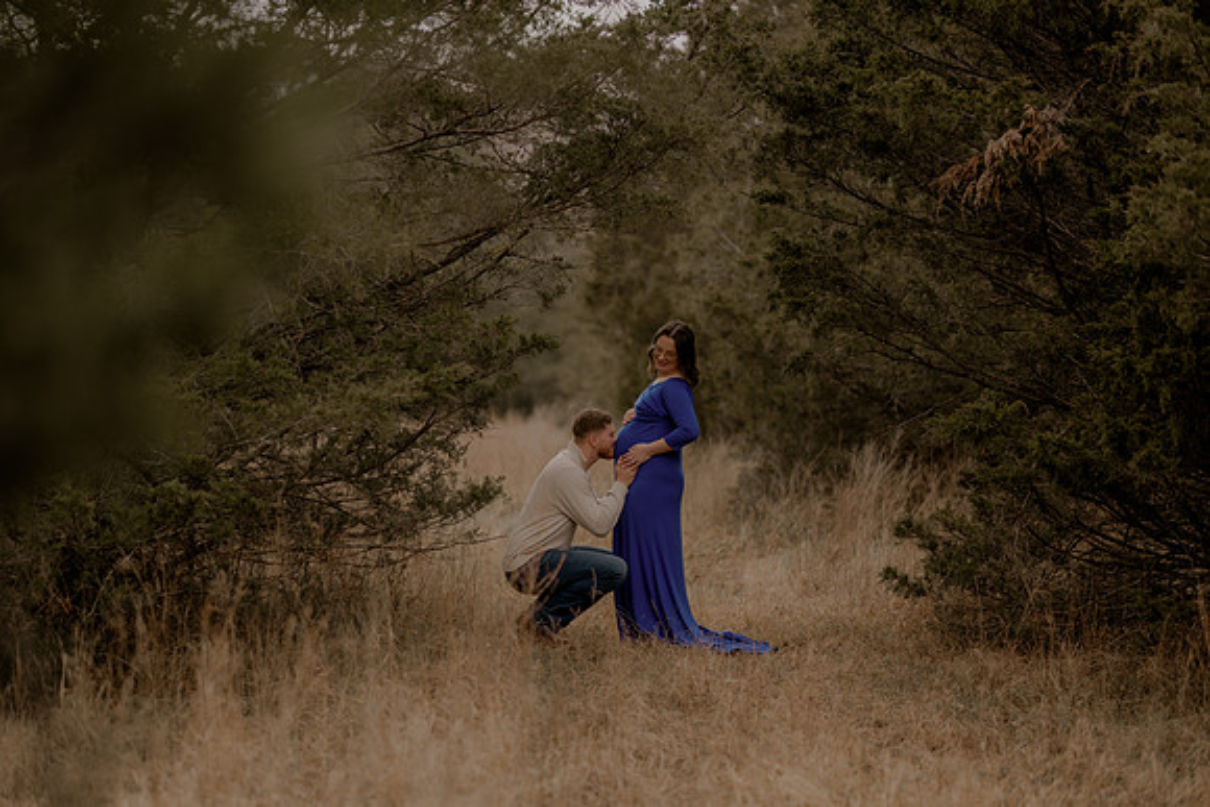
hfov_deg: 23.9
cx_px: 605
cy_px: 404
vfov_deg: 16.1
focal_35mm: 85
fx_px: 2857
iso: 200
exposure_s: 1/2000
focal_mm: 85
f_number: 1.4
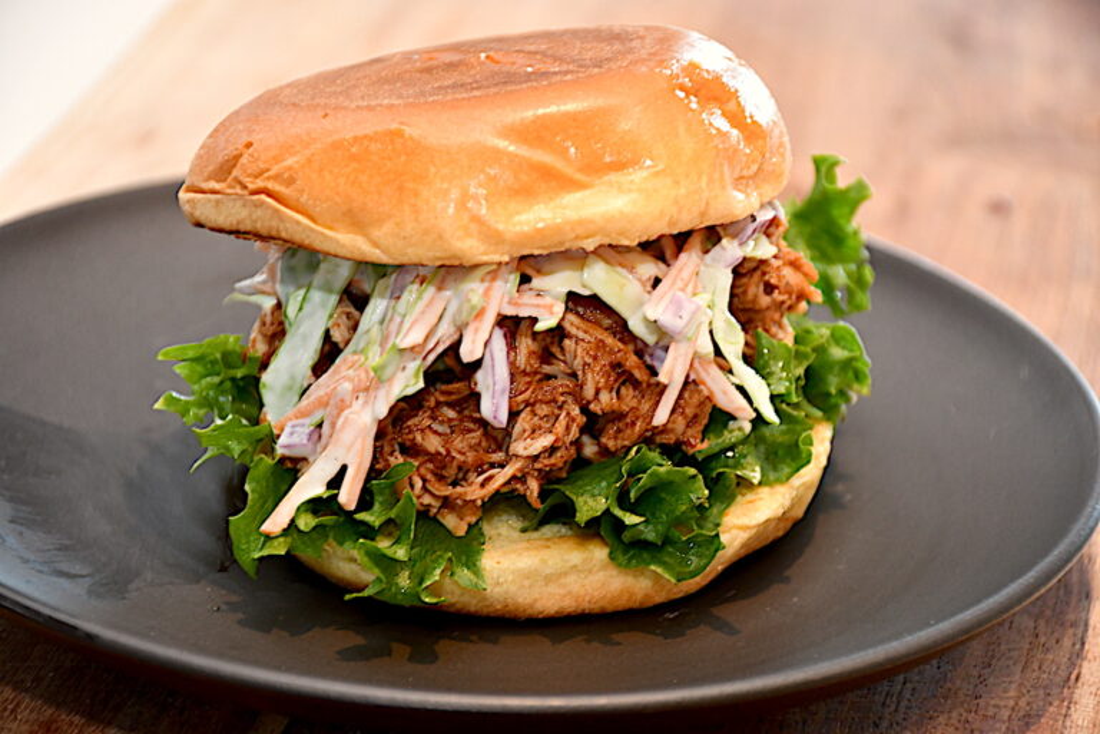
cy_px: 367
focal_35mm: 127
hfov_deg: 16.1
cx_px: 550
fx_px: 3880
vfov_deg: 10.8
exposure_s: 1/60
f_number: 5.3
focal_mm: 85
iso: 1250
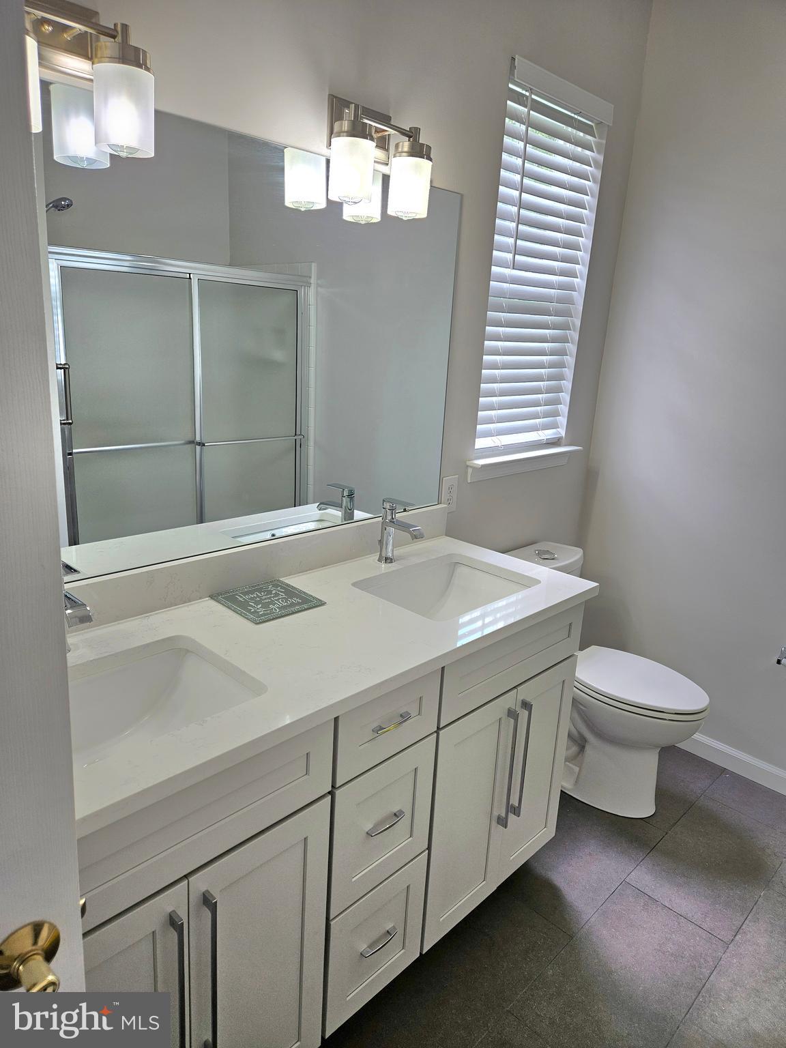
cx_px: 393
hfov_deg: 58.9
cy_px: 524
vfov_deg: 73.9
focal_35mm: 23
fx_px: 696
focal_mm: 5.4
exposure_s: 1/130
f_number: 1.8
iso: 25
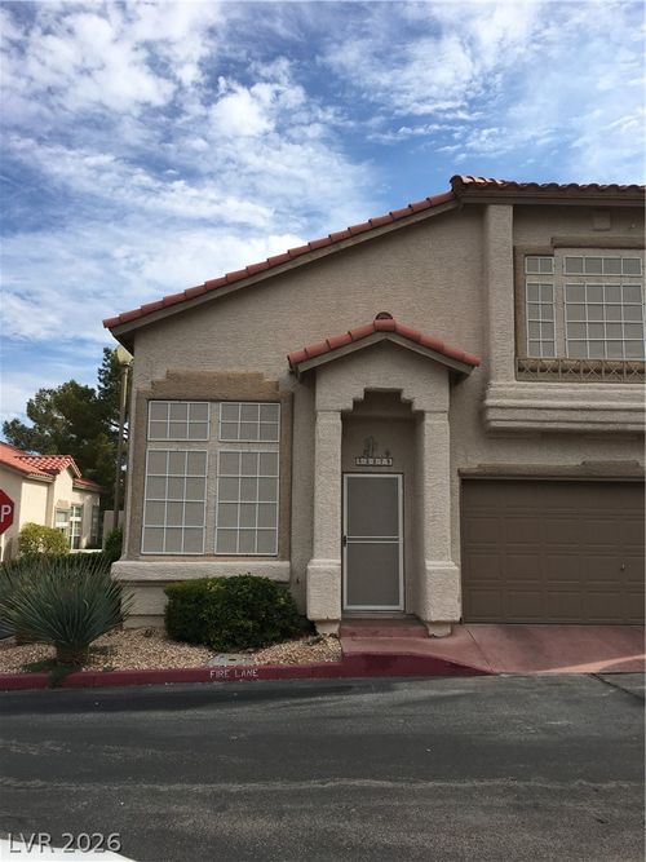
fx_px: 722
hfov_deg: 48.2
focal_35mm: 29
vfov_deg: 61.7
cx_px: 323
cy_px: 431
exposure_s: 1/2024
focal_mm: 4.15
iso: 25
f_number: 2.2
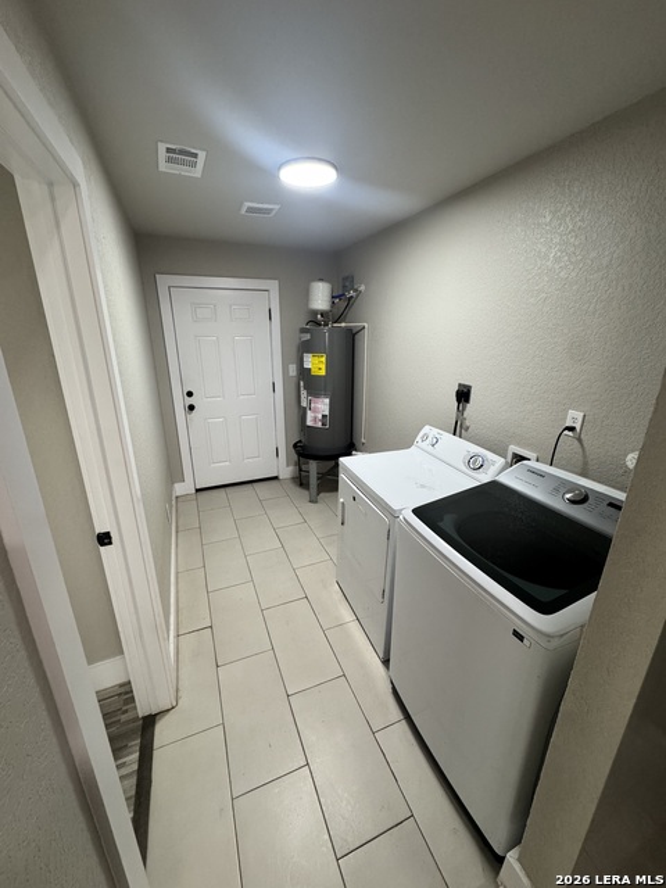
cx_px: 333
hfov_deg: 85.7
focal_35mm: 14
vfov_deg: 102.1
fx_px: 359
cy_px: 444
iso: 250
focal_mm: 2.22
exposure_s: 1/120
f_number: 2.2
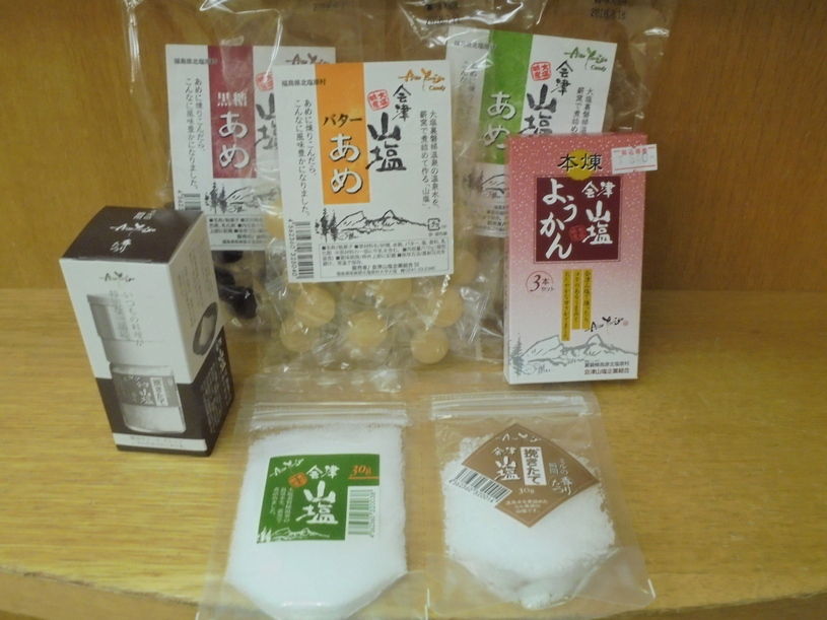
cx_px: 414
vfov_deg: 41.8
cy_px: 310
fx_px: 812
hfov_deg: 54.0
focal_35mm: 34
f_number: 4
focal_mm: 6.1
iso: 400
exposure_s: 1/30
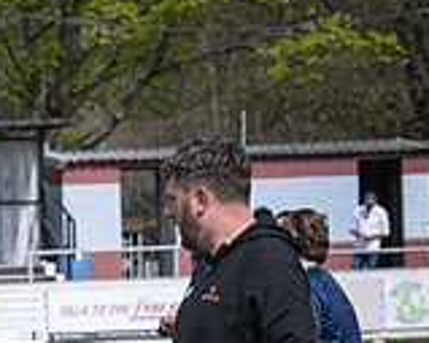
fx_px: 6509
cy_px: 508
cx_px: -480
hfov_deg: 3.7
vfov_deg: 3.0
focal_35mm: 513
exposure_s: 1/2500
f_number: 4
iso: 200
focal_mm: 82
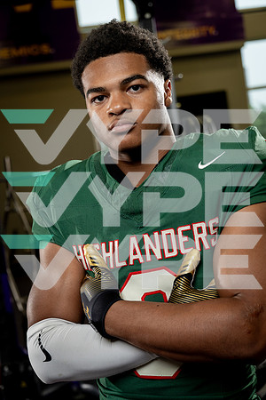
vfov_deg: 40.3
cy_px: 200
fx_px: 543
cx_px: 133
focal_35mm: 49
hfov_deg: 27.5
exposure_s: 1/250
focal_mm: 49
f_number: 4
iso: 640
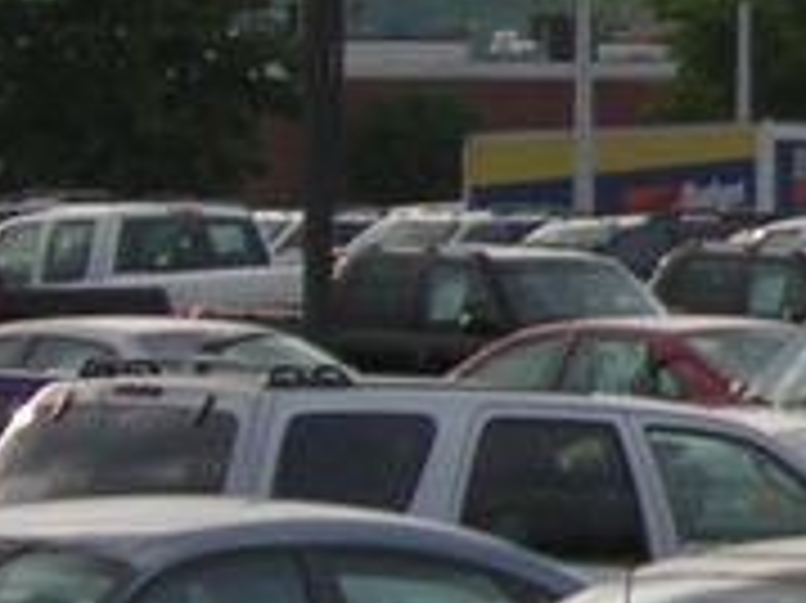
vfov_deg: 3.1
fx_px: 11215
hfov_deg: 4.1
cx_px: 1427
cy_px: -202
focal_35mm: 482
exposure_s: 1/213
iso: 100
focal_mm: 14.1
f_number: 4.7
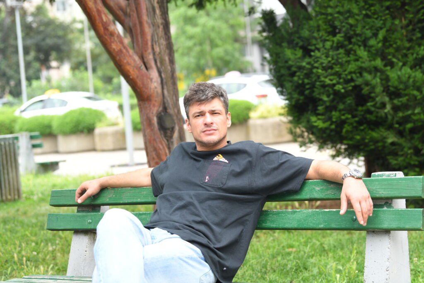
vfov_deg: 15.9
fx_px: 1013
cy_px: 142
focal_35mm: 86
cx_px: 212
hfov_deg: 23.6
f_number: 4
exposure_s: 1/320
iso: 320
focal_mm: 86
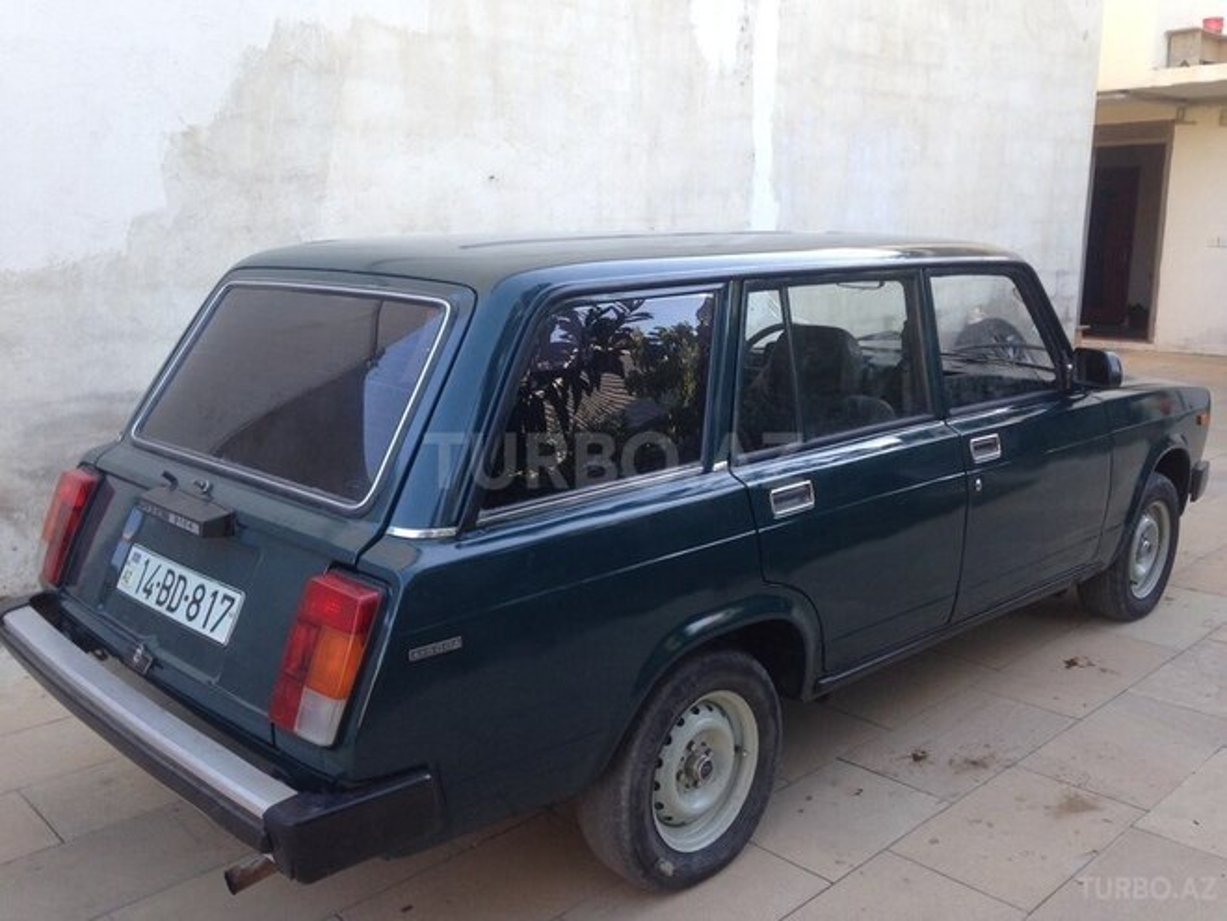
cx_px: 614
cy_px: 460
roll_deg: -0.8
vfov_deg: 42.9
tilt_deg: -11.0
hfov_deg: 55.4
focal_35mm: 33
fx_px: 1170
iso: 64
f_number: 2.4
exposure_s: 1/120
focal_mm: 4.12
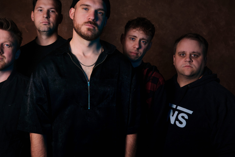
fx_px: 261
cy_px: 61
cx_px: 93
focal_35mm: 40
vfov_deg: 33.3
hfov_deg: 48.1
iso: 640
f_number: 5.6
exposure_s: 1/75
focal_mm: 21.4
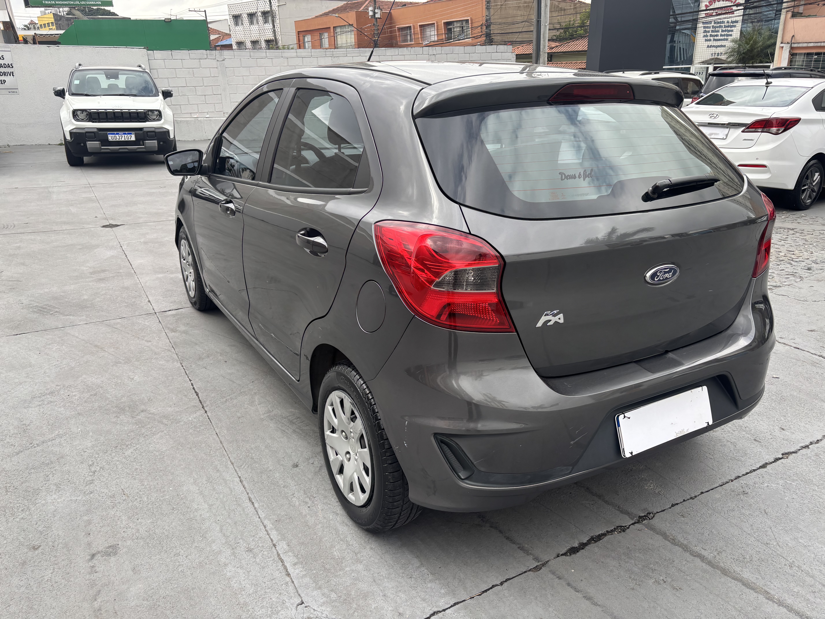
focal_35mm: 26
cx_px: 412
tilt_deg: -20.5
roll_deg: -1.0
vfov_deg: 53.1
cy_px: 310
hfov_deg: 67.3
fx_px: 620
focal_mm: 5.96
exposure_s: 1/584
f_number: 1.6
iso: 50
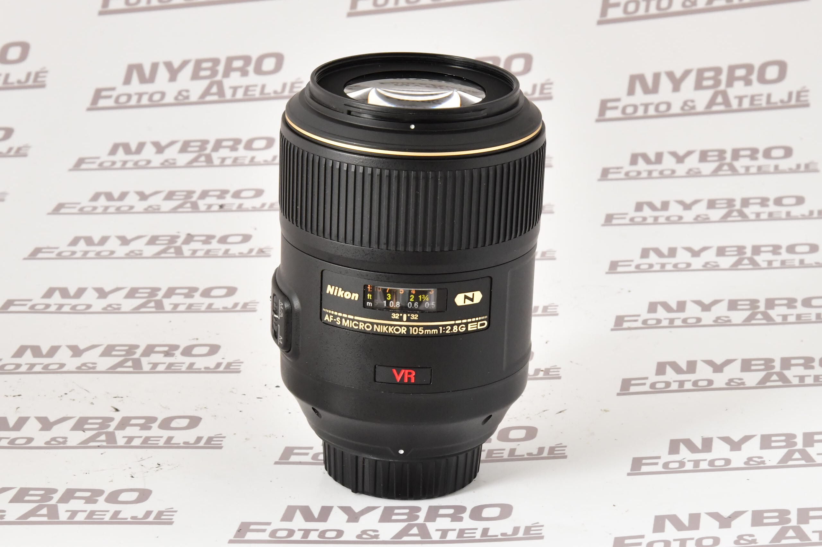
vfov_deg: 19.4
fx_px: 1597
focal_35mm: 70
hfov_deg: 28.9
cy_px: 274
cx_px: 411
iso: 1600
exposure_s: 1/160
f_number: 16
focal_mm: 70
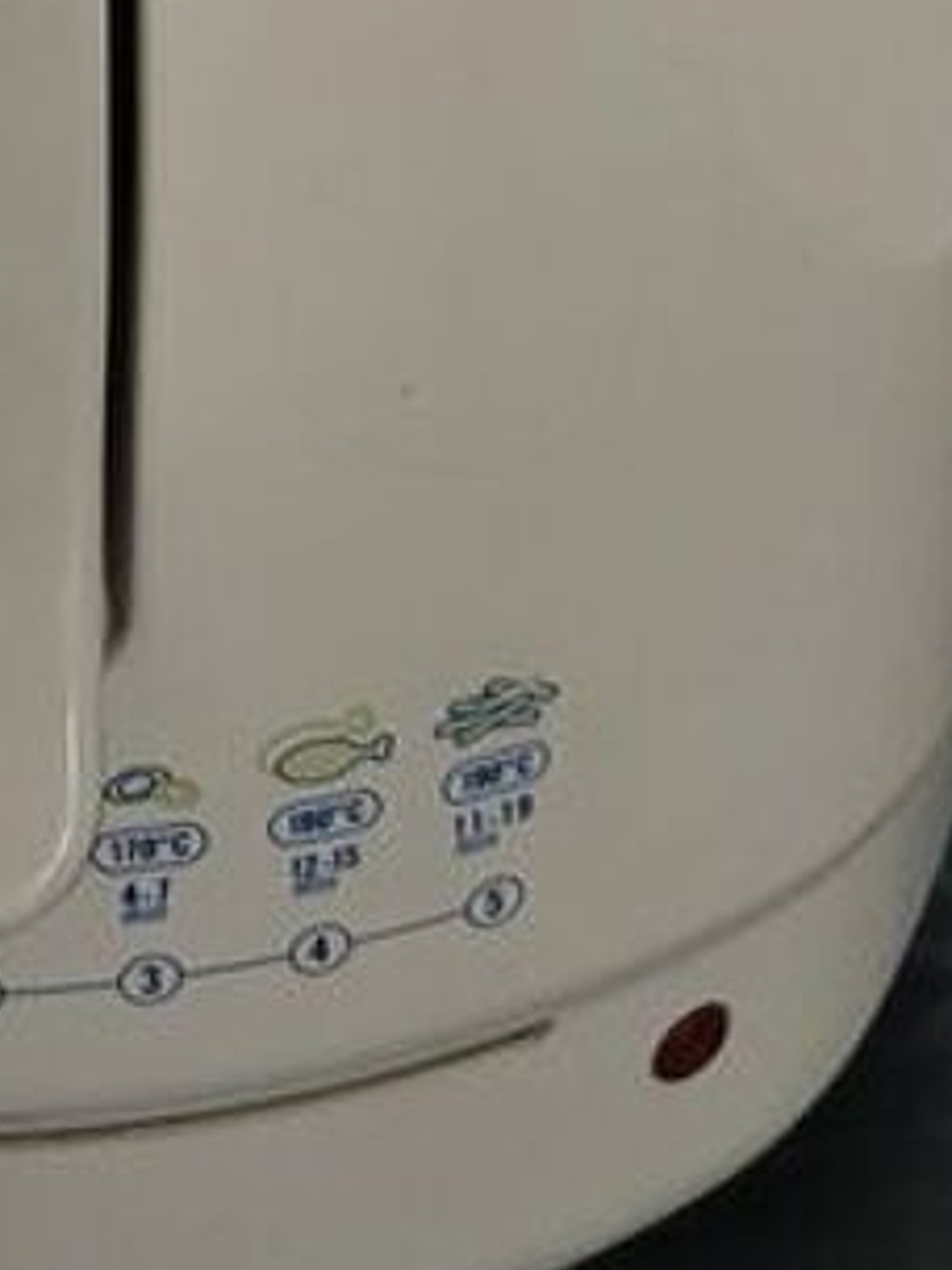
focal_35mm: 114
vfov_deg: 15.1
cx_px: 217
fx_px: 4180
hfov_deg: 12.9
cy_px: -988
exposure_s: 1/100
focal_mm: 5.4
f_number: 1.8
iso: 320
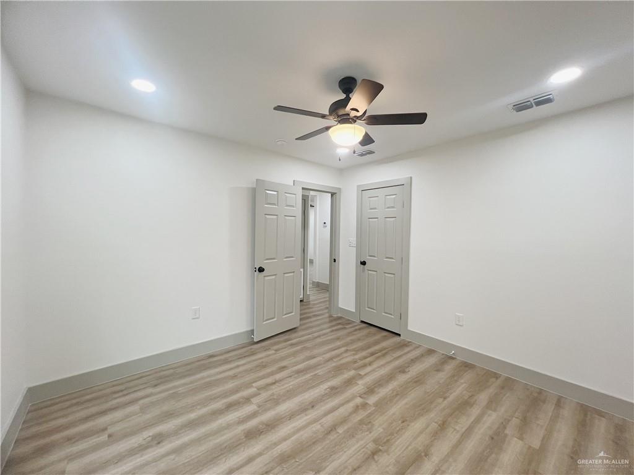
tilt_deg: -2.1
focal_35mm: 13
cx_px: 317
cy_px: 238
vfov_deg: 89.9
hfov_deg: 106.2
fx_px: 238
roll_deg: -0.6
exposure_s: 1/120
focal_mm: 1.57
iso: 250
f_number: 1.8
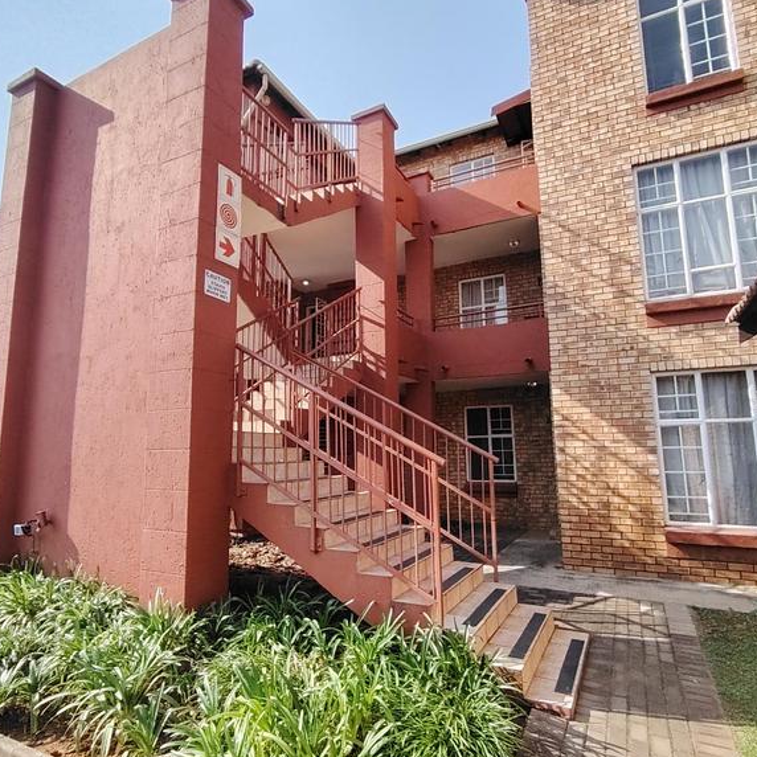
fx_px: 520
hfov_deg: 72.1
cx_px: 361
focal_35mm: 21
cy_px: 386
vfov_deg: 72.1
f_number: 2.2
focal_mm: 1.42
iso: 100
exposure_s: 1/1173
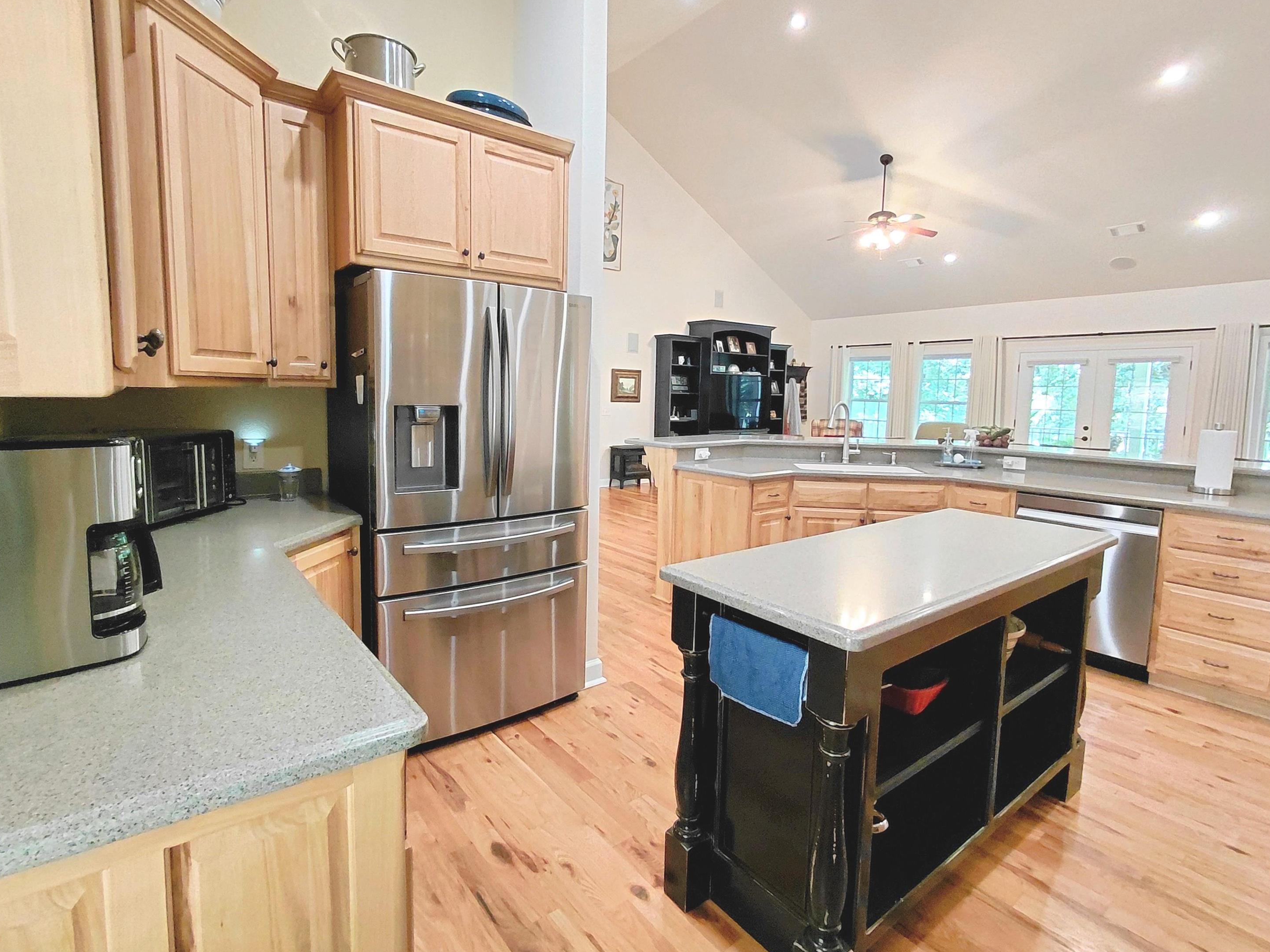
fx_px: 624
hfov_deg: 91.0
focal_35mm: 17
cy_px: 457
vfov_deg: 74.7
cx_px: 608
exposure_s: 1/60
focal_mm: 1.64
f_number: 2.2
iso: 250
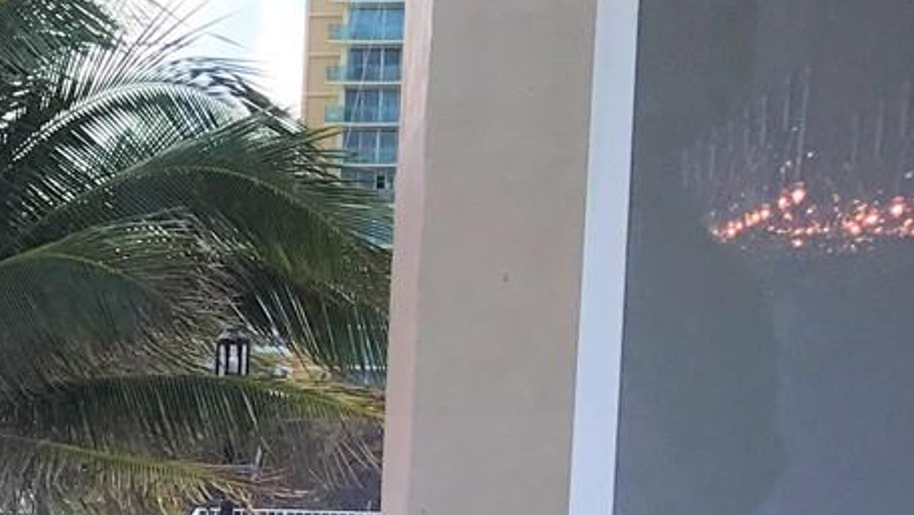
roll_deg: -1.3
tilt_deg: -6.0
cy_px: 709
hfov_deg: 18.5
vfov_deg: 11.0
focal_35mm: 107
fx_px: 2594
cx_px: -285
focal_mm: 3.99
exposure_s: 1/595
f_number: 1.8
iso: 20
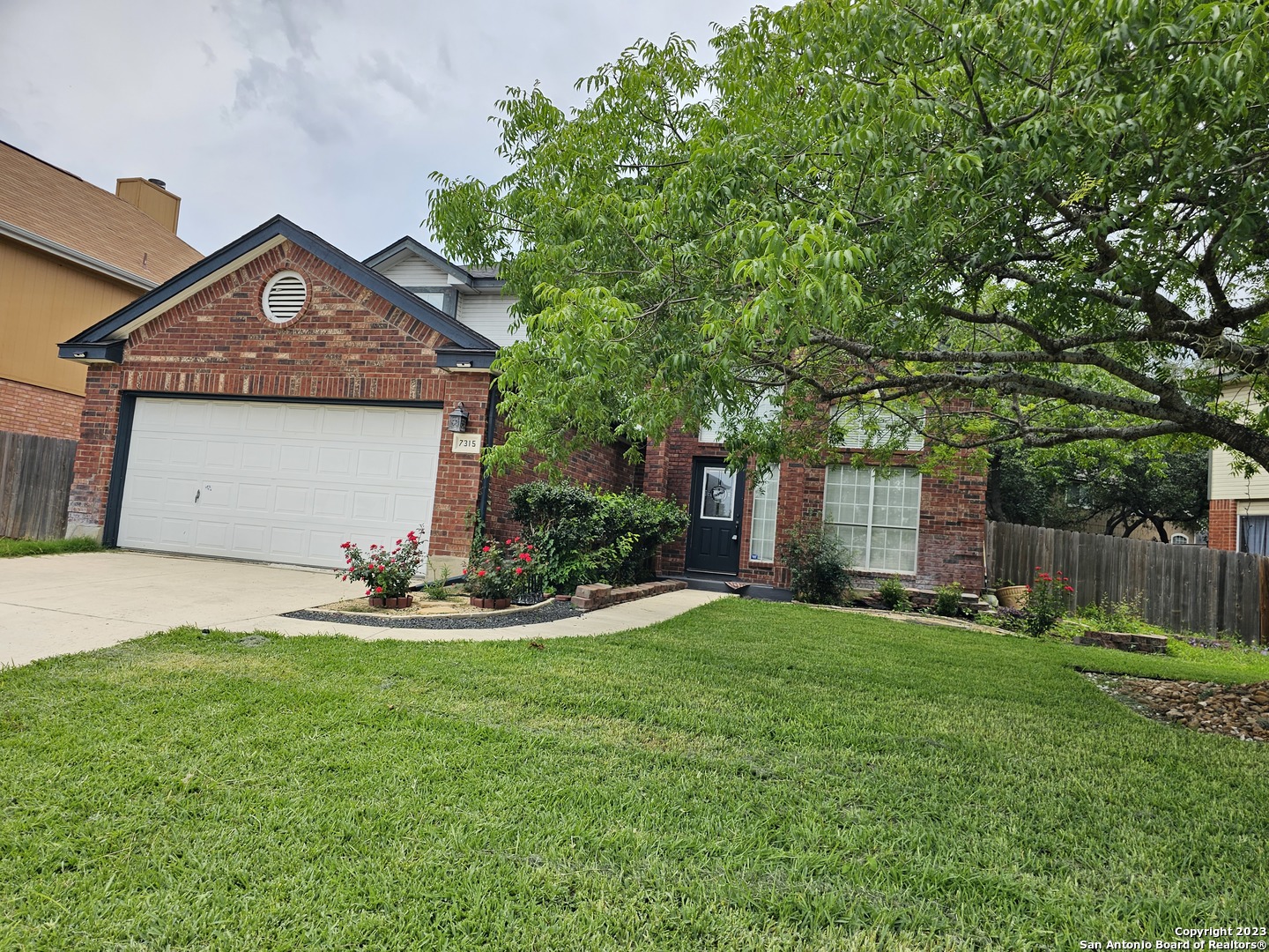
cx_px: 634
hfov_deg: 73.9
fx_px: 843
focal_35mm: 23
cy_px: 476
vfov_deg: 58.9
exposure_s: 1/528
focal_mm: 6.3
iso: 10
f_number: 1.7
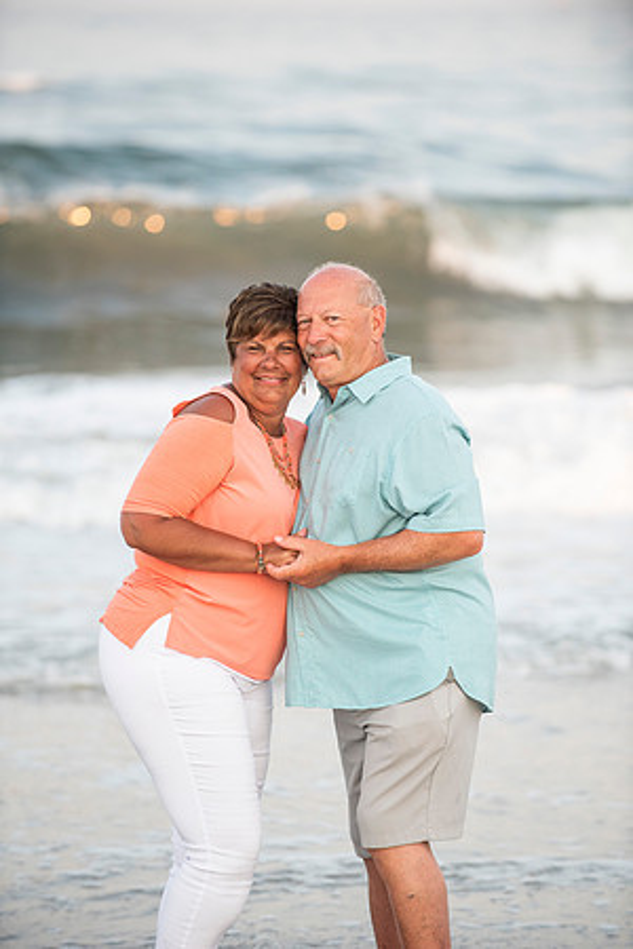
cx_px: 316
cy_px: 474
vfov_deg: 10.3
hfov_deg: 6.9
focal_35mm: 200
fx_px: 5275
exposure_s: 1/1000
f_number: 3.5
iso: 800
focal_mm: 200
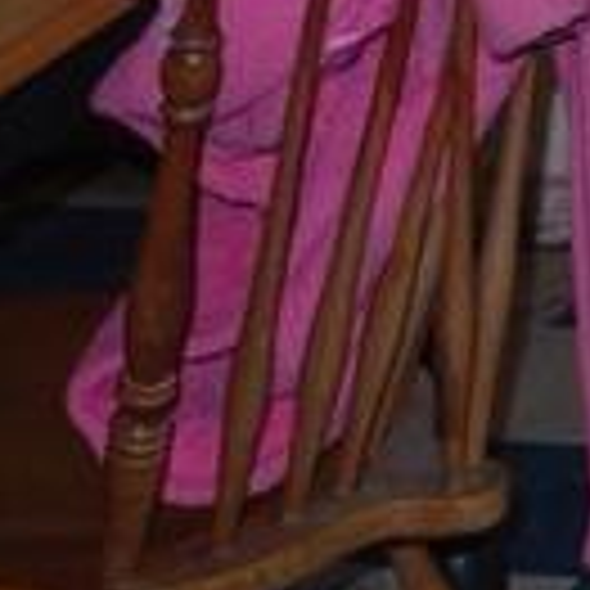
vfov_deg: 9.4
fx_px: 3471
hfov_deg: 8.2
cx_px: 1797
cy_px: -309
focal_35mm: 180
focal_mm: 18
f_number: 3.5
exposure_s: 1/60
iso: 200
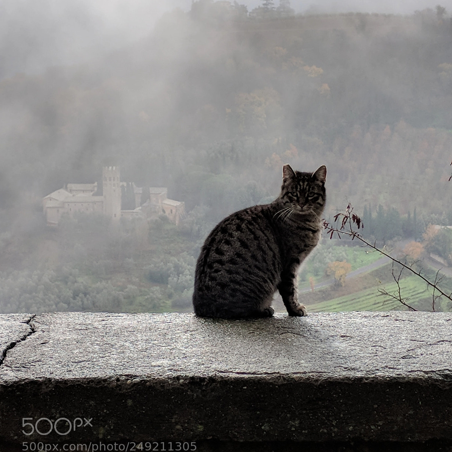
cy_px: 173
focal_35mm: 32
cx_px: 226
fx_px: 473
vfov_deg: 50.7
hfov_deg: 51.1
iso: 81
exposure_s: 1/1462
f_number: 1.8
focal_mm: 4.44
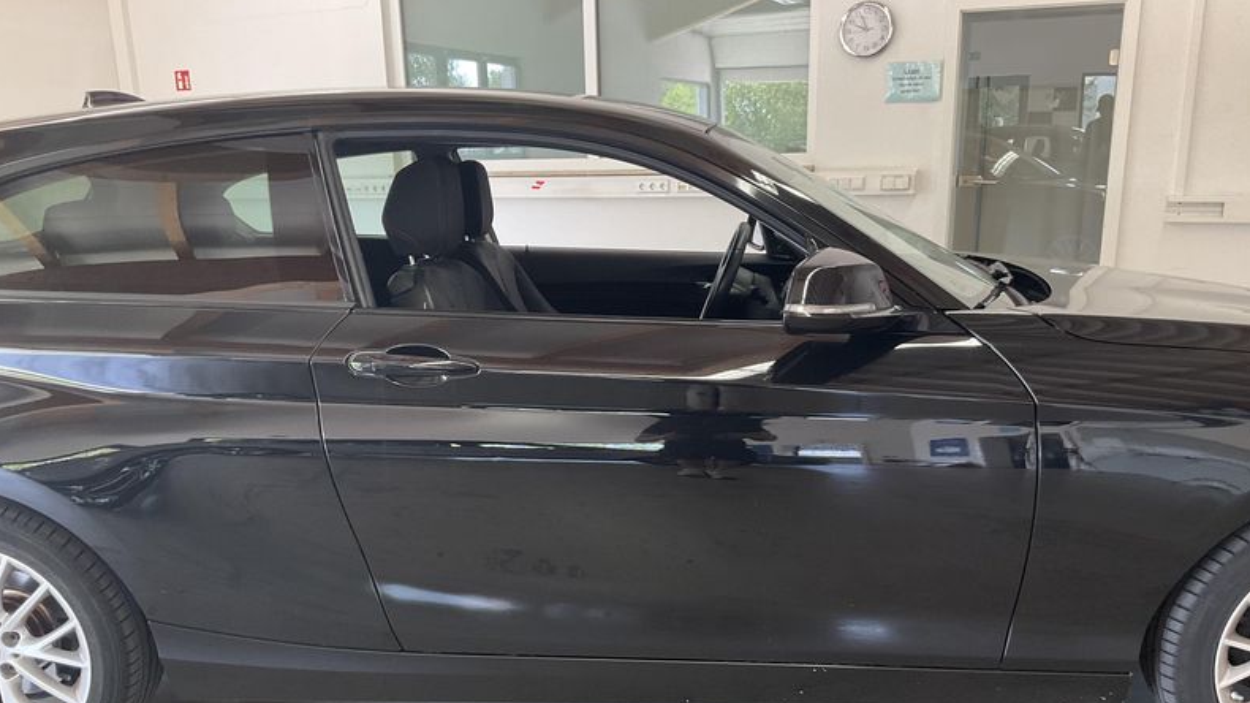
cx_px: 627
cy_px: 462
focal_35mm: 32
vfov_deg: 36.3
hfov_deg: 61.0
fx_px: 1060
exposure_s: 1/60
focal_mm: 3
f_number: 1.8
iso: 100
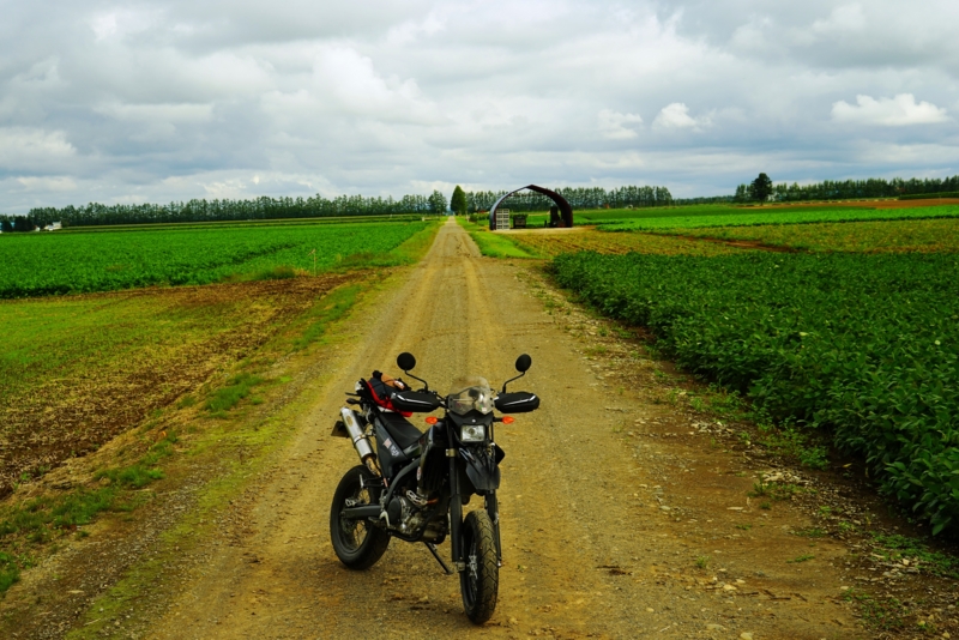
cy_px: 320
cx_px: 480
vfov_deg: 28.7
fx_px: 1252
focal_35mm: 47
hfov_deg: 41.9
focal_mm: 47
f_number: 8
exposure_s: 1/90
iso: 100
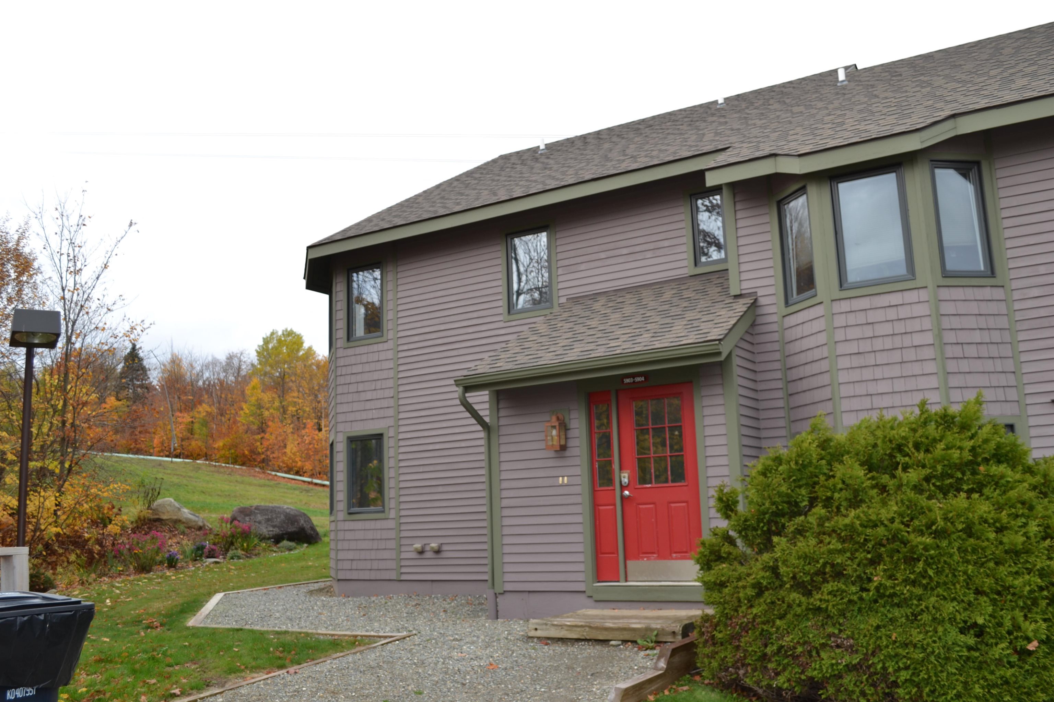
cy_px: 351
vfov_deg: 40.0
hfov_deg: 57.2
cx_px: 527
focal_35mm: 33
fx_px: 966
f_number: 5.6
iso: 100
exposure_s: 1/200
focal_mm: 22
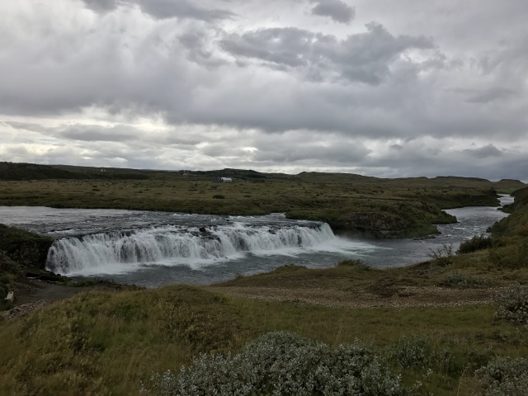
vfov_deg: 49.7
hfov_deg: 63.4
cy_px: 198
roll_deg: -1.1
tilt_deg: -1.3
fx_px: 427
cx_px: 264
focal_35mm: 28
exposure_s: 1/1773
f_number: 1.8
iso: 20
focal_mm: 3.99
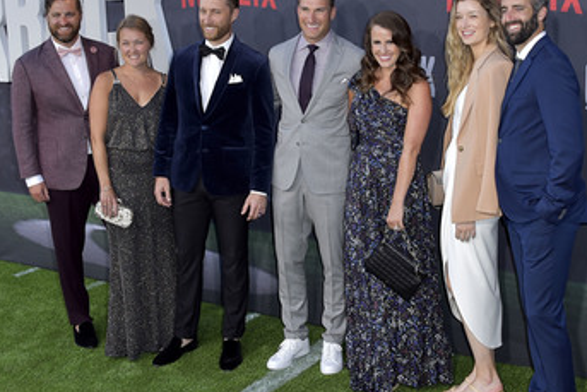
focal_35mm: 42
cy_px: 202
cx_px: 313
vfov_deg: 31.9
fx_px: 685
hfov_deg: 46.4
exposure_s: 1/250
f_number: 6.3
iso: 400
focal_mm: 32
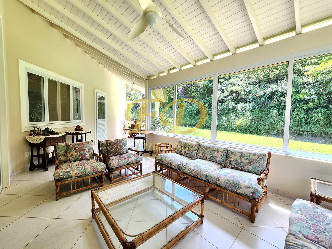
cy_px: 124
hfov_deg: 106.2
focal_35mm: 13
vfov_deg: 89.9
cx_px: 166
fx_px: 125
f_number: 2.2
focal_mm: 2.2
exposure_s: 1/122
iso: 50
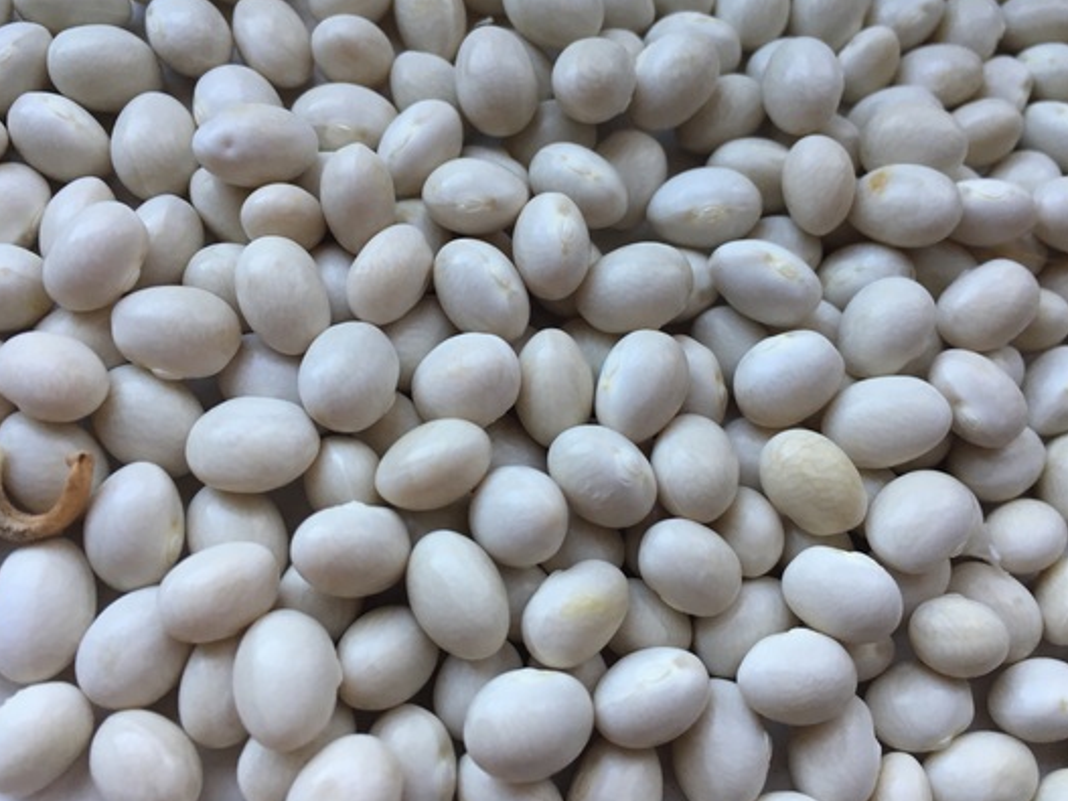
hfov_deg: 55.4
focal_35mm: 33
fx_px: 1018
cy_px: 369
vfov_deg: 42.9
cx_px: 521
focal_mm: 4.15
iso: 32
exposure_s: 1/33
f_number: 2.2
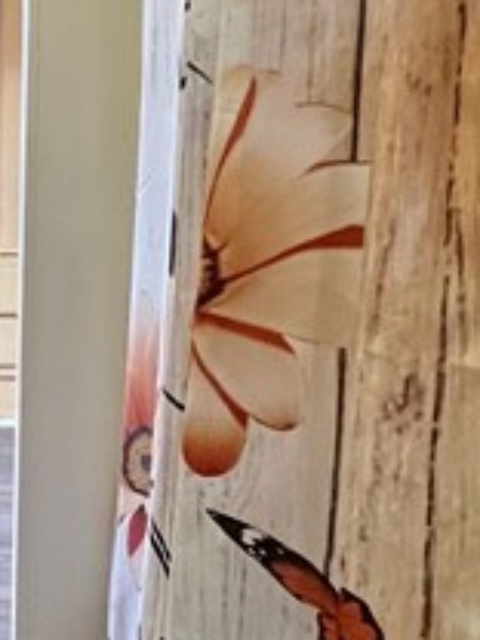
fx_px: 1183
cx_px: -31
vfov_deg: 30.2
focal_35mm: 64
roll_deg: +0.3
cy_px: 268
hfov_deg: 21.9
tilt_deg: -5.5
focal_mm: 1.57
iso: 400
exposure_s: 1/60
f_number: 1.8
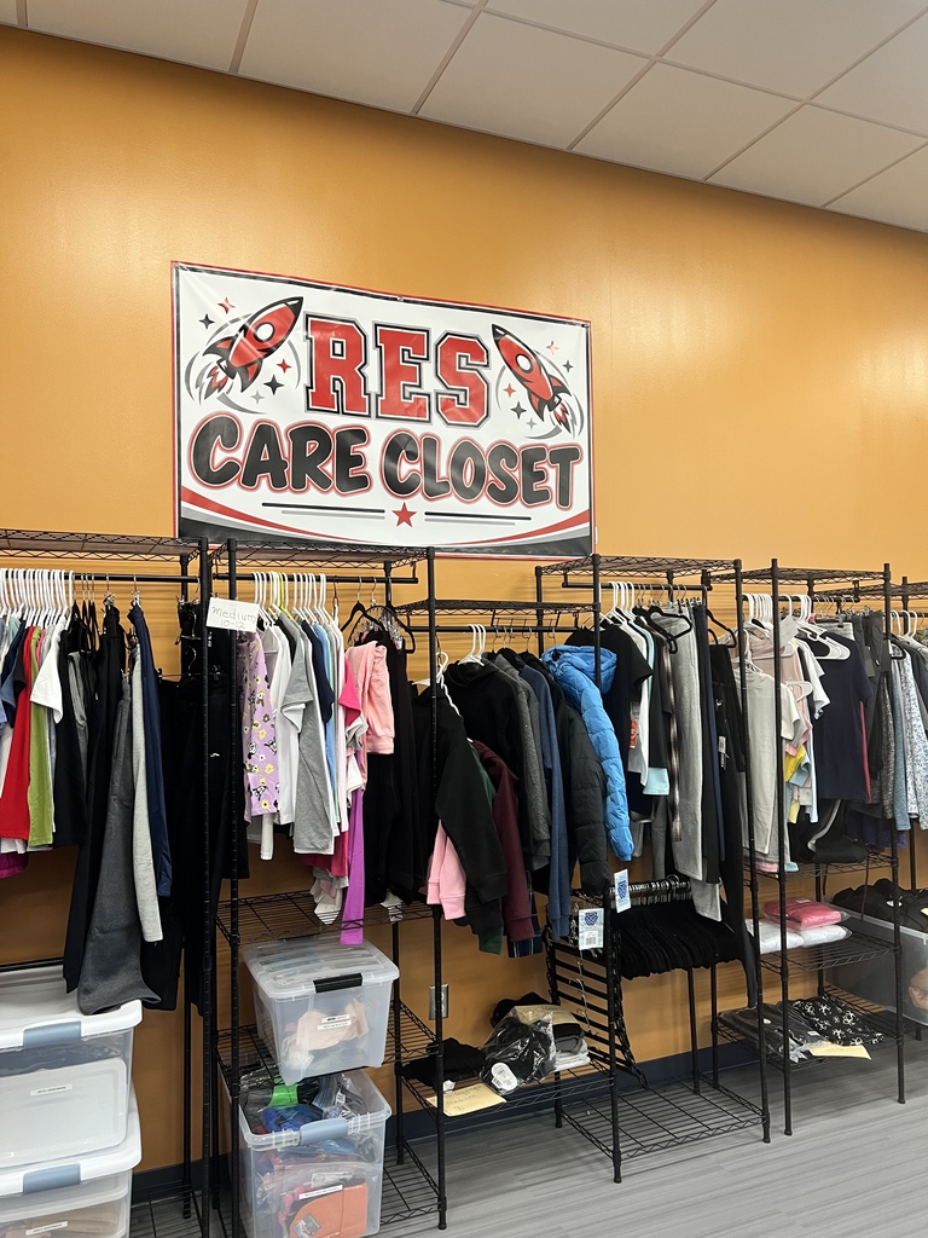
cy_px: 619
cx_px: 464
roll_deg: +1.0
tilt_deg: +2.6
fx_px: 929
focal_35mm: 26
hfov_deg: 53.1
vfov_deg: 67.3
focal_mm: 5.7
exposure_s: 1/60
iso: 80
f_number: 1.5
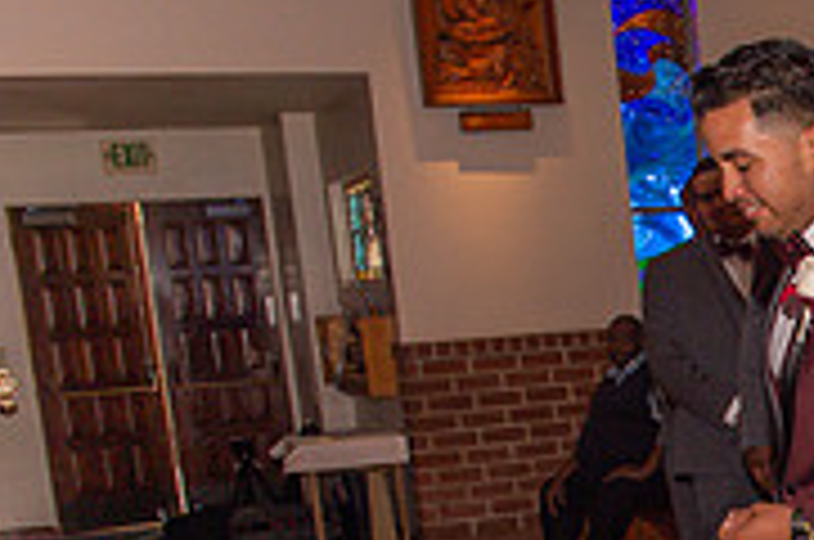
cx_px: 1187
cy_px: 630
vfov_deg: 17.0
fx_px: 1738
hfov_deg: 22.2
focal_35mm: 77
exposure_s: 1/250
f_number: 4.5
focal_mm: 24
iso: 400
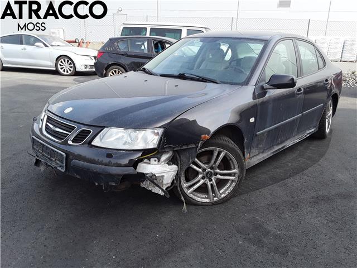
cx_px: 178
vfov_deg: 49.7
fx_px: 289
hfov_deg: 63.4
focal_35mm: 28
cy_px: 134
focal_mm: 2.91
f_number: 1.9
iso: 40
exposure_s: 1/359
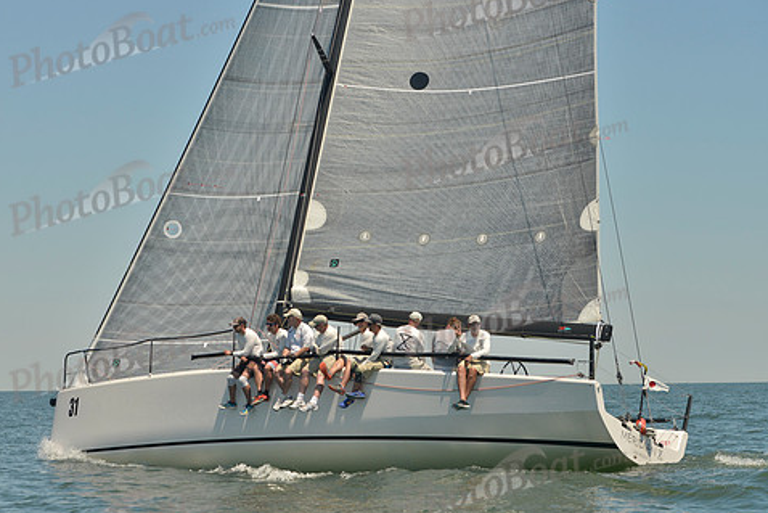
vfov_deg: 16.1
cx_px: 320
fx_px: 1814
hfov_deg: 23.9
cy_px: 255
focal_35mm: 85
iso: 200
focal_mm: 70
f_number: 7.1
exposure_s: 1/640
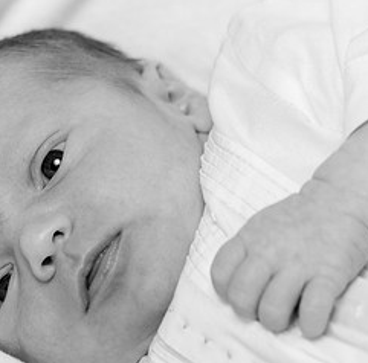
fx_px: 5295
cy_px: 241
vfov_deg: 3.9
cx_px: 62
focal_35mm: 443
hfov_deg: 4.0
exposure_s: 1/160
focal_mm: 185
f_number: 5.6
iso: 200
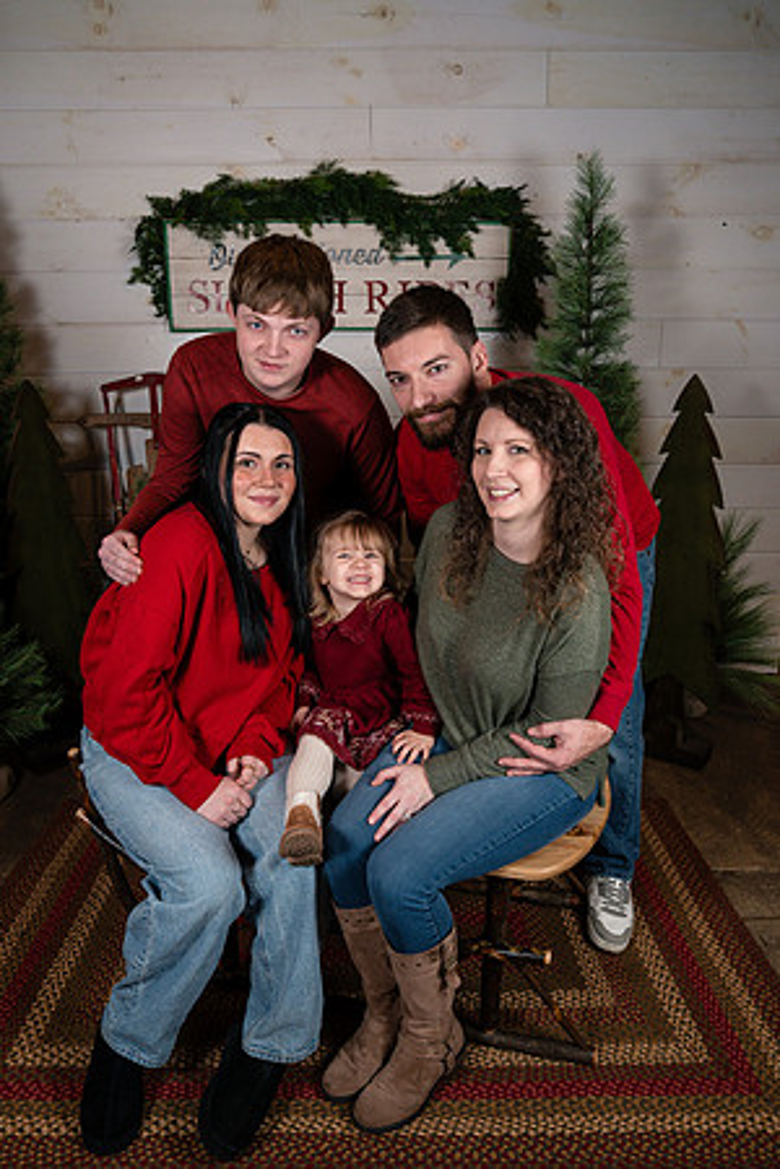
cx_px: 390
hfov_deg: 49.6
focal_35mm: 26
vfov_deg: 69.4
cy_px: 584
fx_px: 845
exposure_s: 1/250
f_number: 5.6
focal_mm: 26
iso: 400
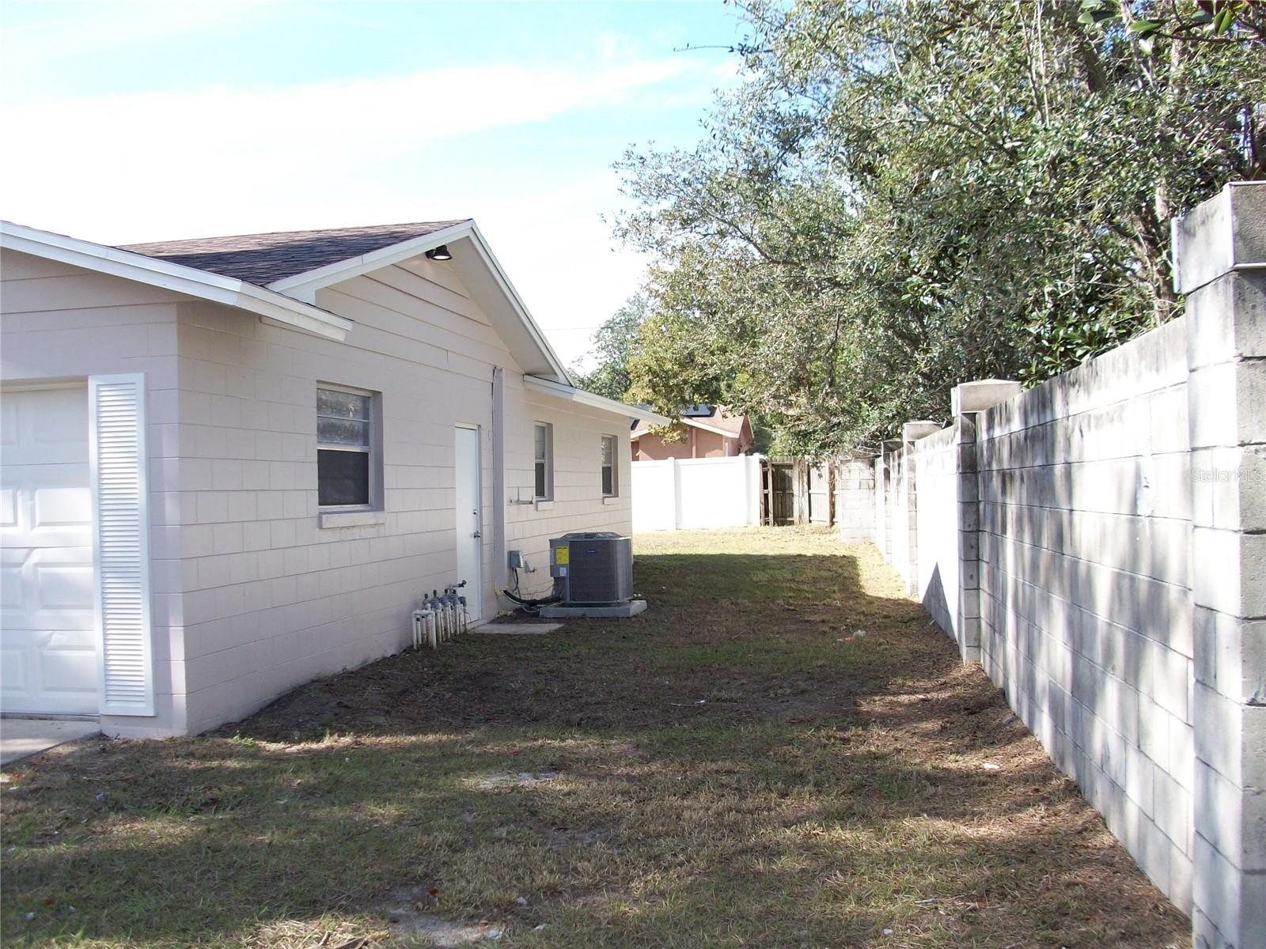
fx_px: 1243
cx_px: 633
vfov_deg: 41.8
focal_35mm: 34
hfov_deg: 54.0
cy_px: 474
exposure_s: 1/305
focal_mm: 5.7
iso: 64
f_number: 2.8
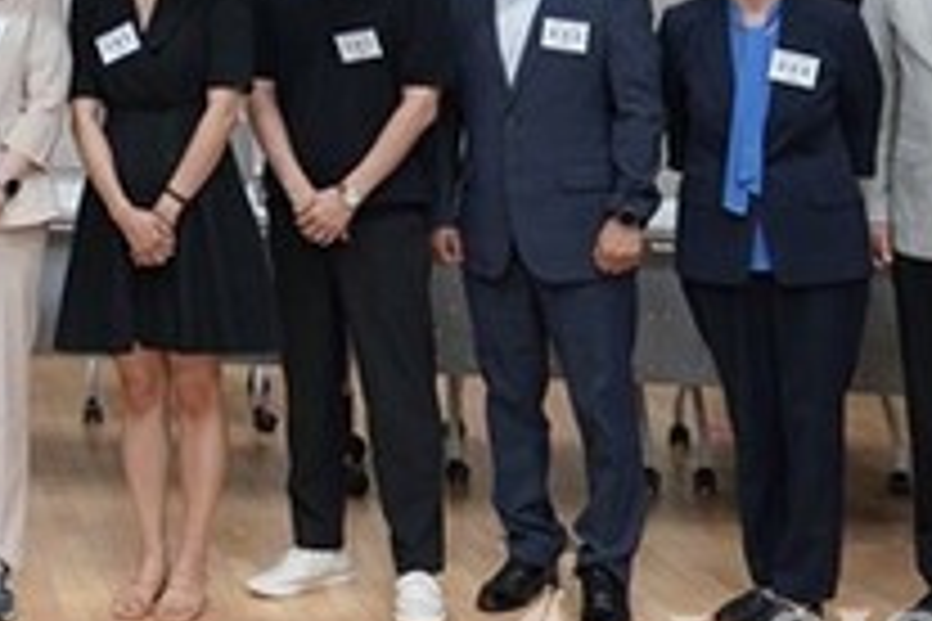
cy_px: -72
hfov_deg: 22.4
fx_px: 2174
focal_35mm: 84
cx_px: -162
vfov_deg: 15.8
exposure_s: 1/160
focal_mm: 29
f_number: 4
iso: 1600
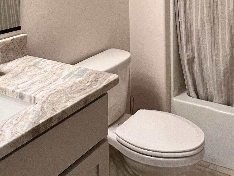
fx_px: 298
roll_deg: +0.6
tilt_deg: -1.0
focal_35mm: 44
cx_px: 163
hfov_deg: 42.1
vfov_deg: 28.1
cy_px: -43
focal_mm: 1.57
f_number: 1.8
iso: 200
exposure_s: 1/120
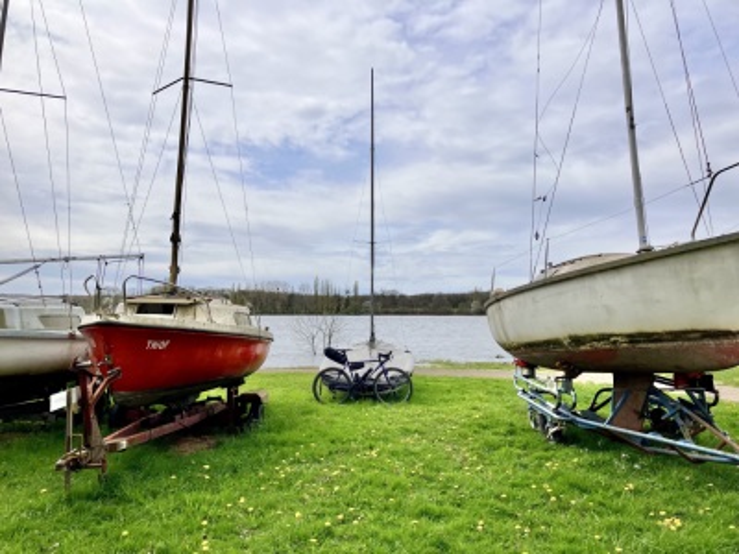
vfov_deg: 49.7
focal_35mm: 28
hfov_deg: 63.4
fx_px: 598
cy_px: 277
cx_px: 370
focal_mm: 3.99
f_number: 1.8
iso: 32
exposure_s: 1/4000
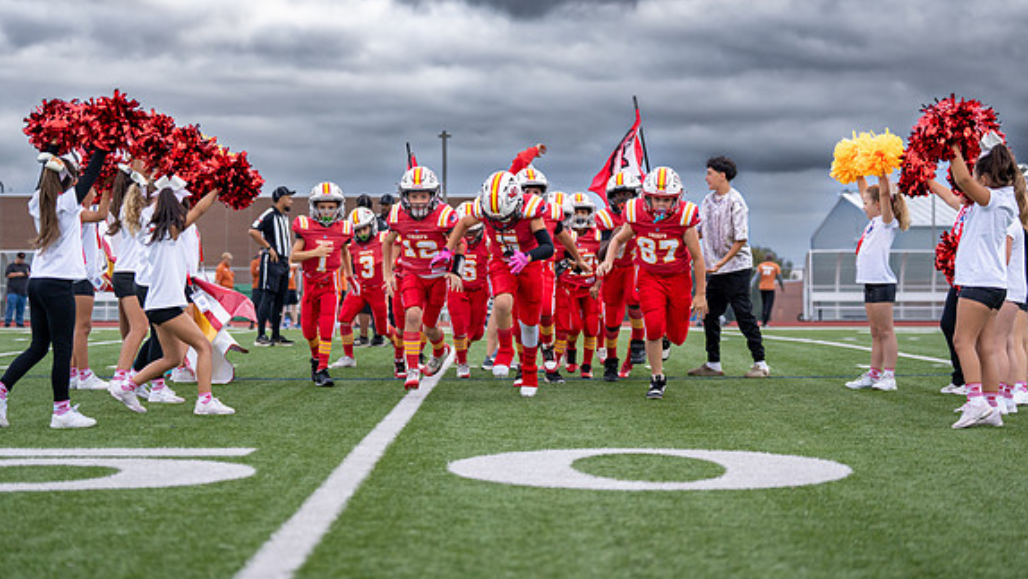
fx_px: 2126
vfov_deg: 15.5
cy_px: 254
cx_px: 512
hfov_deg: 27.2
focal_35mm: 78
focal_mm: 70
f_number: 2.8
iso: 640
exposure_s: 1/1250
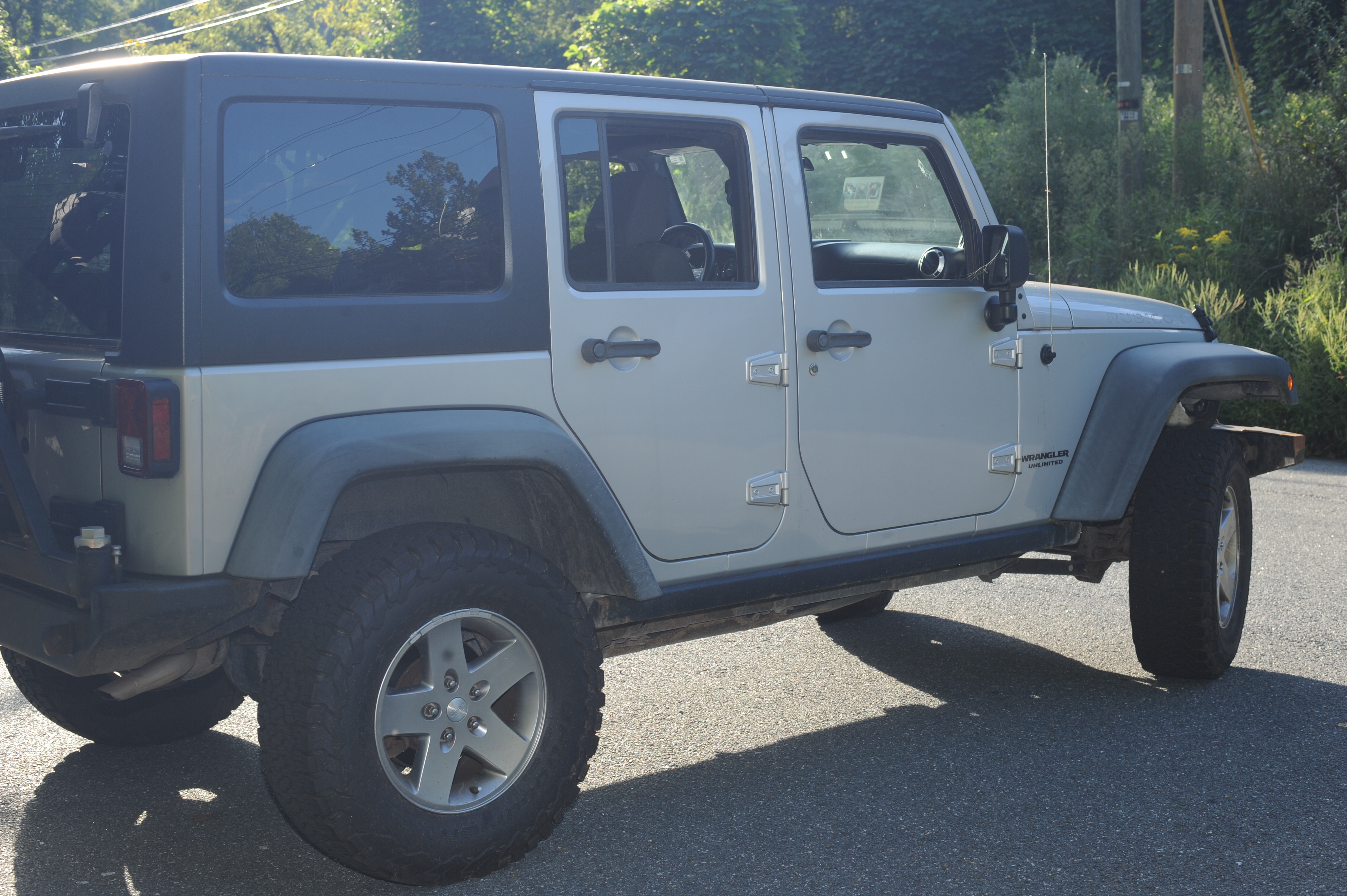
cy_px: 448
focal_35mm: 50
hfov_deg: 39.6
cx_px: 674
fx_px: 1870
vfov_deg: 27.0
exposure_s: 1/200
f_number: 7.1
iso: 320
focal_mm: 50
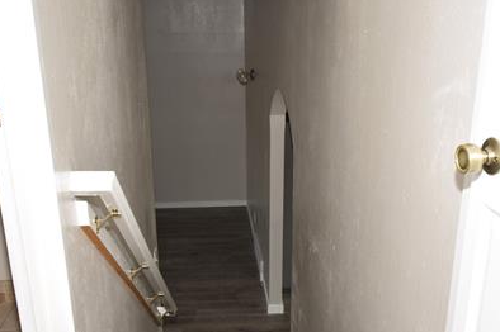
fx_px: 541
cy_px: 205
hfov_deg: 49.6
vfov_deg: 34.0
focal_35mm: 39
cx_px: 259
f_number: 5.3
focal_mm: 16
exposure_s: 1/60
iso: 100
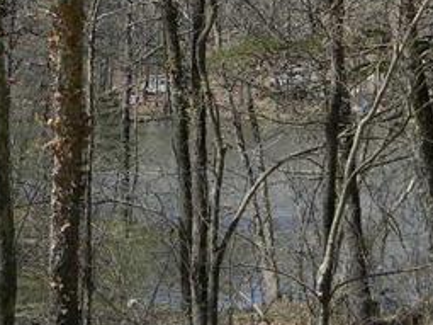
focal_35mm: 103
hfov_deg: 18.1
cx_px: 523
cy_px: -24
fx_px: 1288
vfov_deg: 14.1
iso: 80
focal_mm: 7.3
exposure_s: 1/573
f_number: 3.8
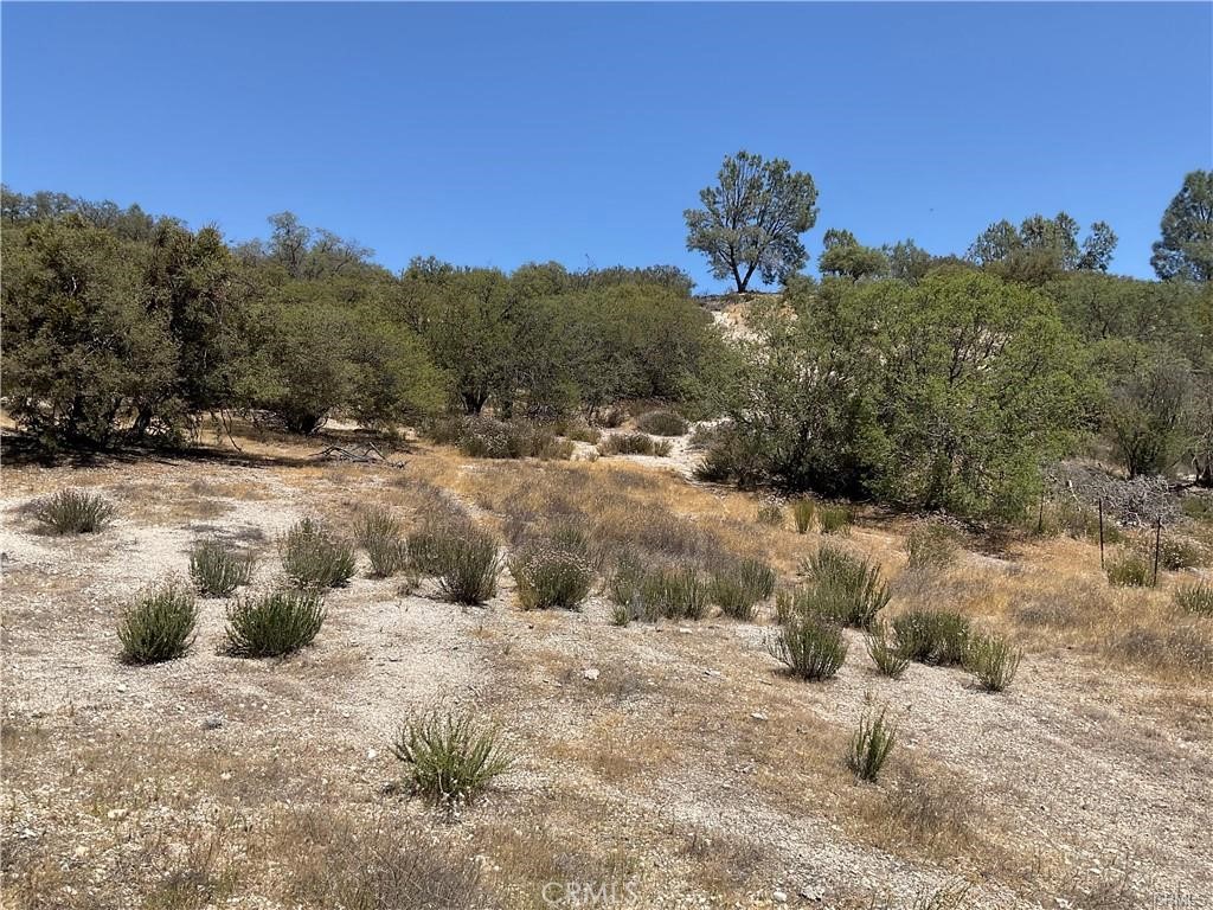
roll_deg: -1.7
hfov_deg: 61.7
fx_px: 1016
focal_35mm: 29
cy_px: 455
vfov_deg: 48.2
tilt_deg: +3.7
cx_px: 606
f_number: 1.8
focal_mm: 3
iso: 16
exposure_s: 1/2141
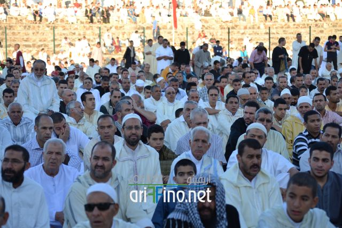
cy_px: 114
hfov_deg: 13.4
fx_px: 1453
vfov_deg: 9.0
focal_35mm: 153
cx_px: 171
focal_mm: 102
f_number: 6.3
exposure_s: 1/160
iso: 100
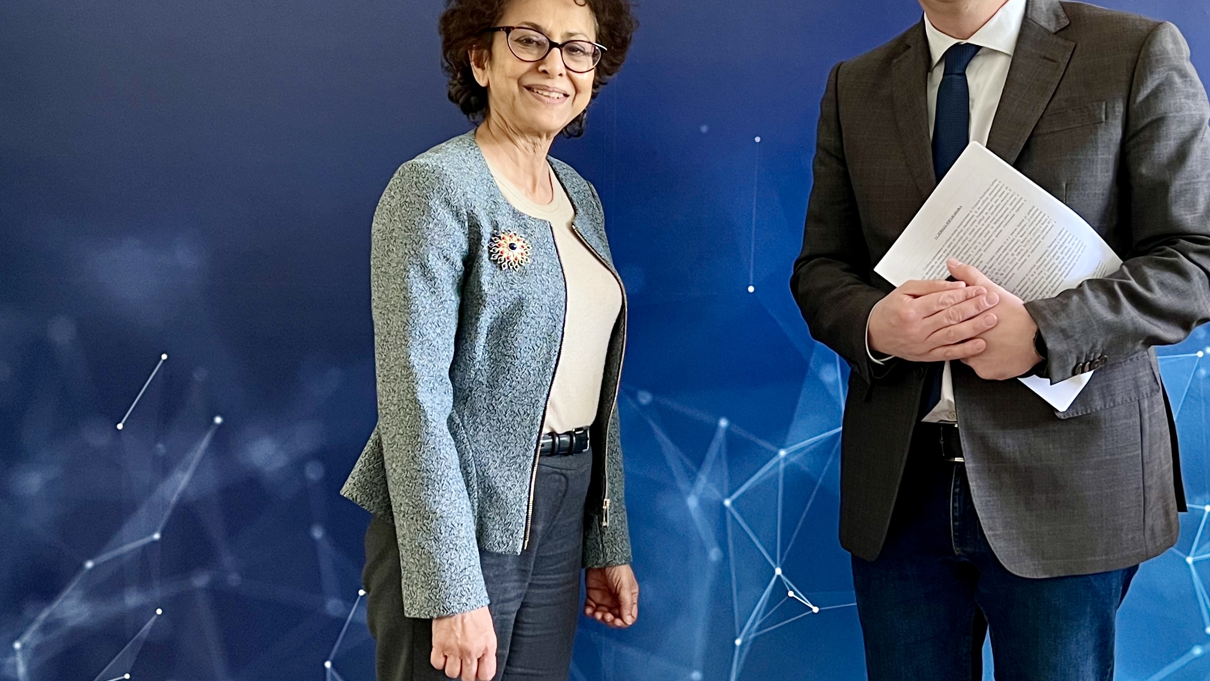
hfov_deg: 59.5
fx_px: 1059
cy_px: 190
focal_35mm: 33
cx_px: 626
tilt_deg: -3.8
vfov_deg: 35.0
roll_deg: +0.2
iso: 320
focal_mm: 5.7
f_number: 1.5
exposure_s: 1/60
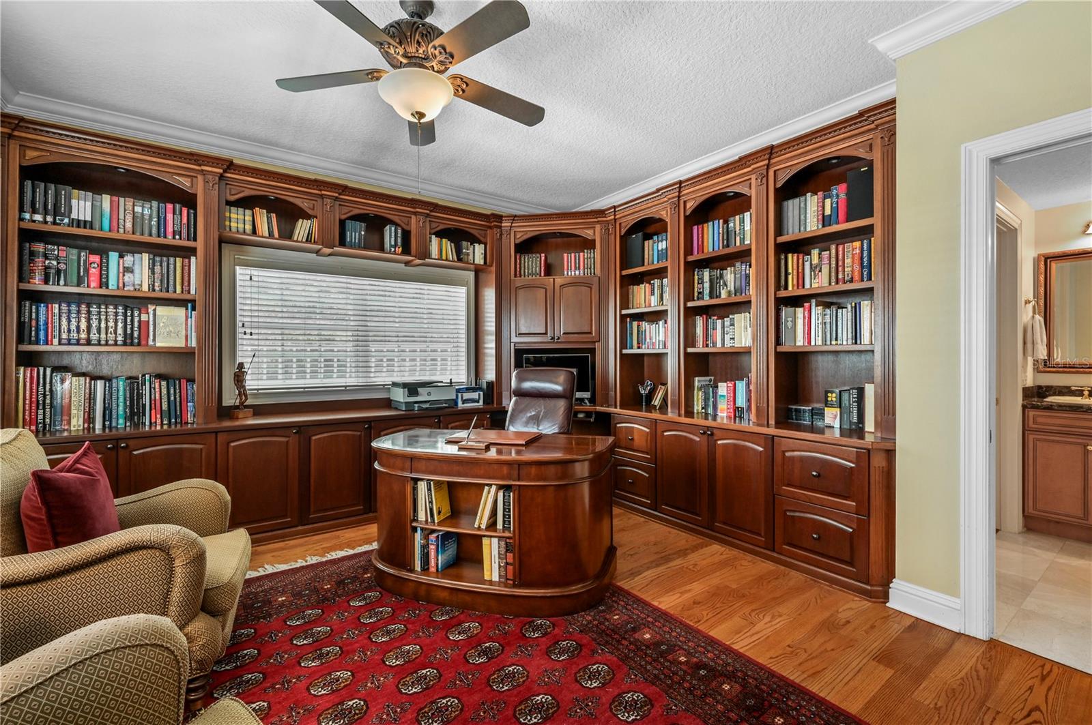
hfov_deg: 98.6
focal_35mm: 16
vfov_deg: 75.4
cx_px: 546
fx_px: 470
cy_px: 362
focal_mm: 15.5
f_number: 8
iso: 400
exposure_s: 1/3
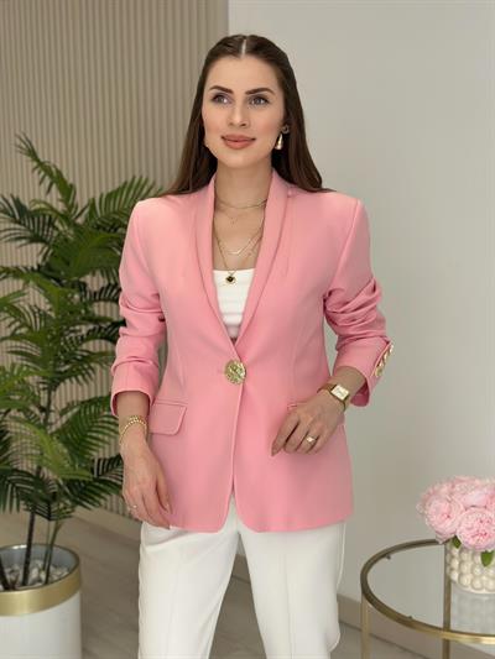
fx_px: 915
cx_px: 248
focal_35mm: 48
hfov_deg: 30.3
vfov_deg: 39.6
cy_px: 330
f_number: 1.78
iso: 80
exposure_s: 1/568
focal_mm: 6.86
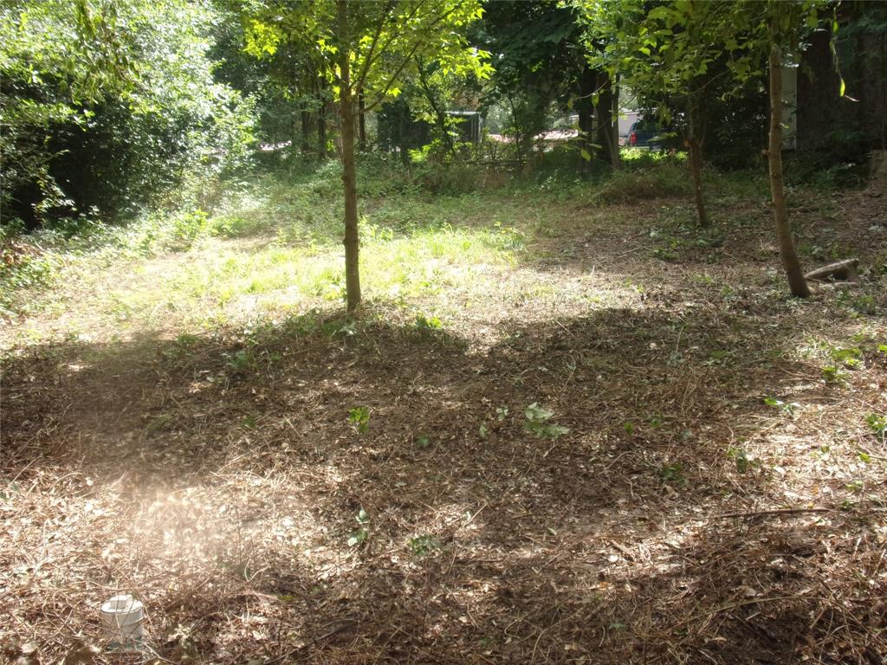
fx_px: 999
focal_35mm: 39
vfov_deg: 36.8
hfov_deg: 47.9
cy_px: 332
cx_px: 444
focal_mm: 7
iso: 80
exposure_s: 1/110
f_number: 3.9
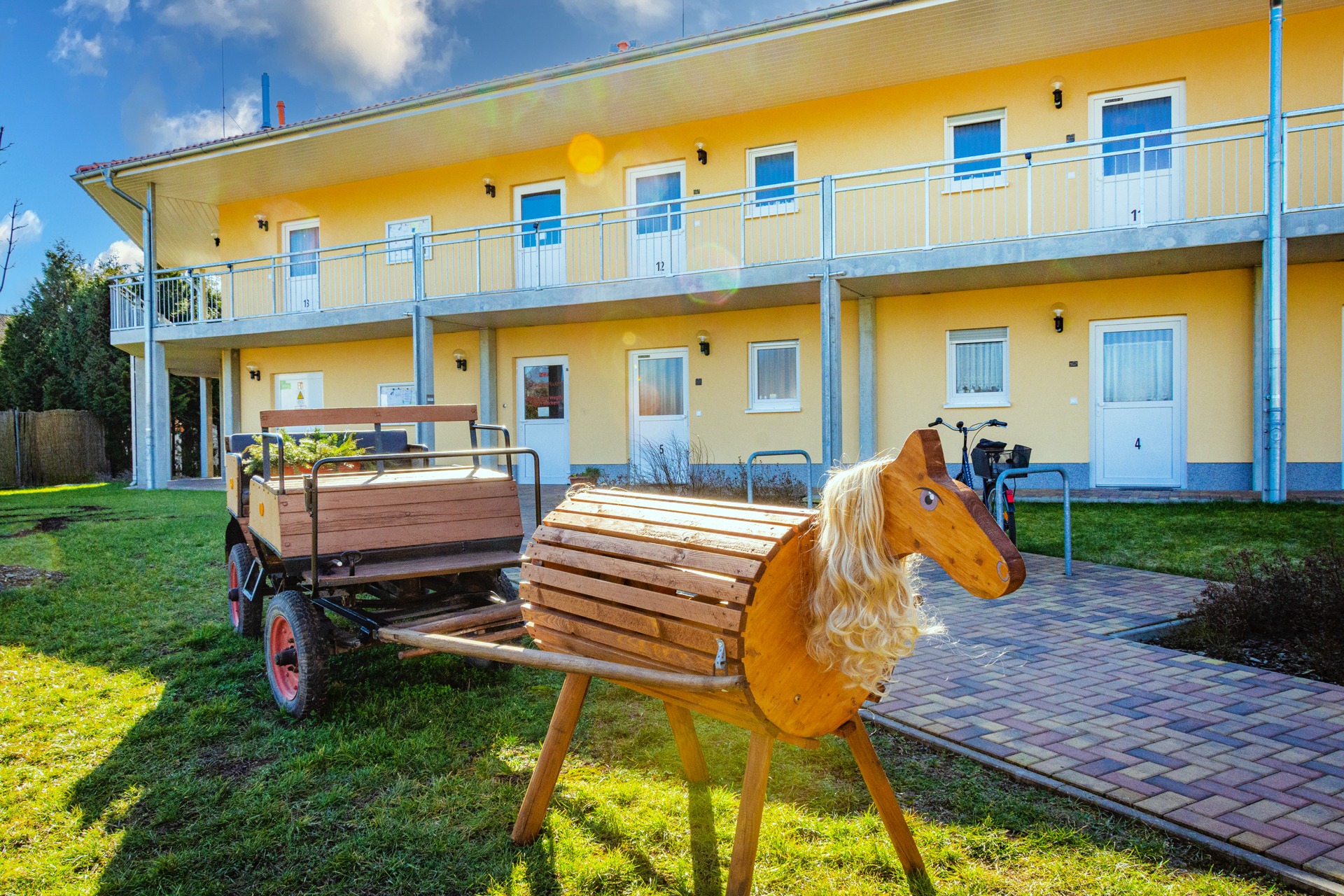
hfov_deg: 67.4
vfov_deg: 47.9
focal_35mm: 27
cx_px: 672
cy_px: 448
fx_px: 1008
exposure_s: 1/500
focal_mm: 18
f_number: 8
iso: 500
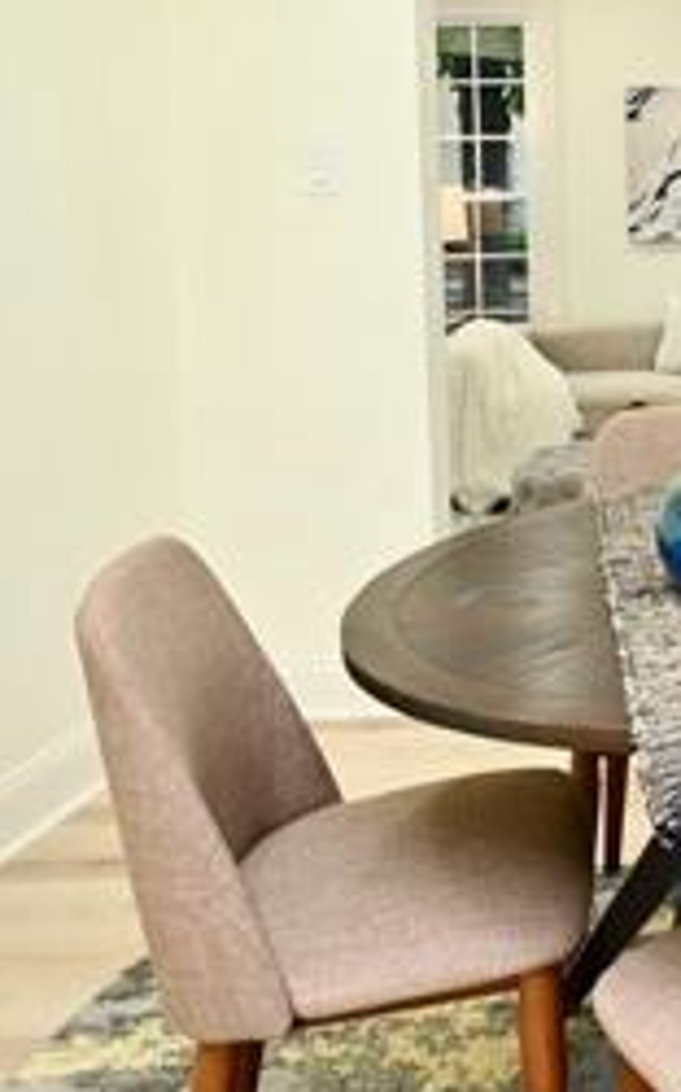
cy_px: 162
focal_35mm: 44
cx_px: 1008
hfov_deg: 23.6
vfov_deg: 42.4
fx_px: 1308
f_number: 7.1
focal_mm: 10
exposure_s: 1/30
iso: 320
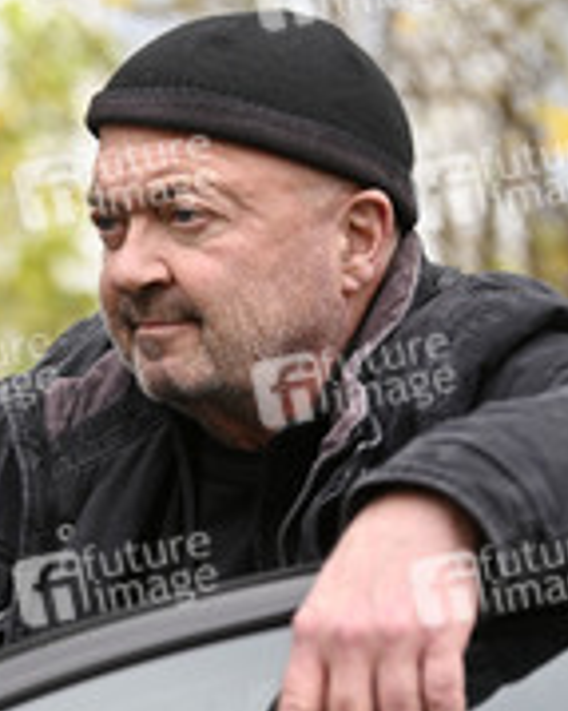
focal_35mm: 241
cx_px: 10
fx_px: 5069
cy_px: 481
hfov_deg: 6.4
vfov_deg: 8.0
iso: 1250
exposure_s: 1/1000
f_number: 4
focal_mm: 102
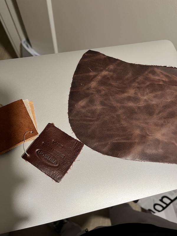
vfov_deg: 67.3
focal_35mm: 26
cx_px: 88
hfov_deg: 53.1
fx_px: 177
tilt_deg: -74.0
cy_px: 118
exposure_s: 1/60
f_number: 1.6
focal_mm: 5.1
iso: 200
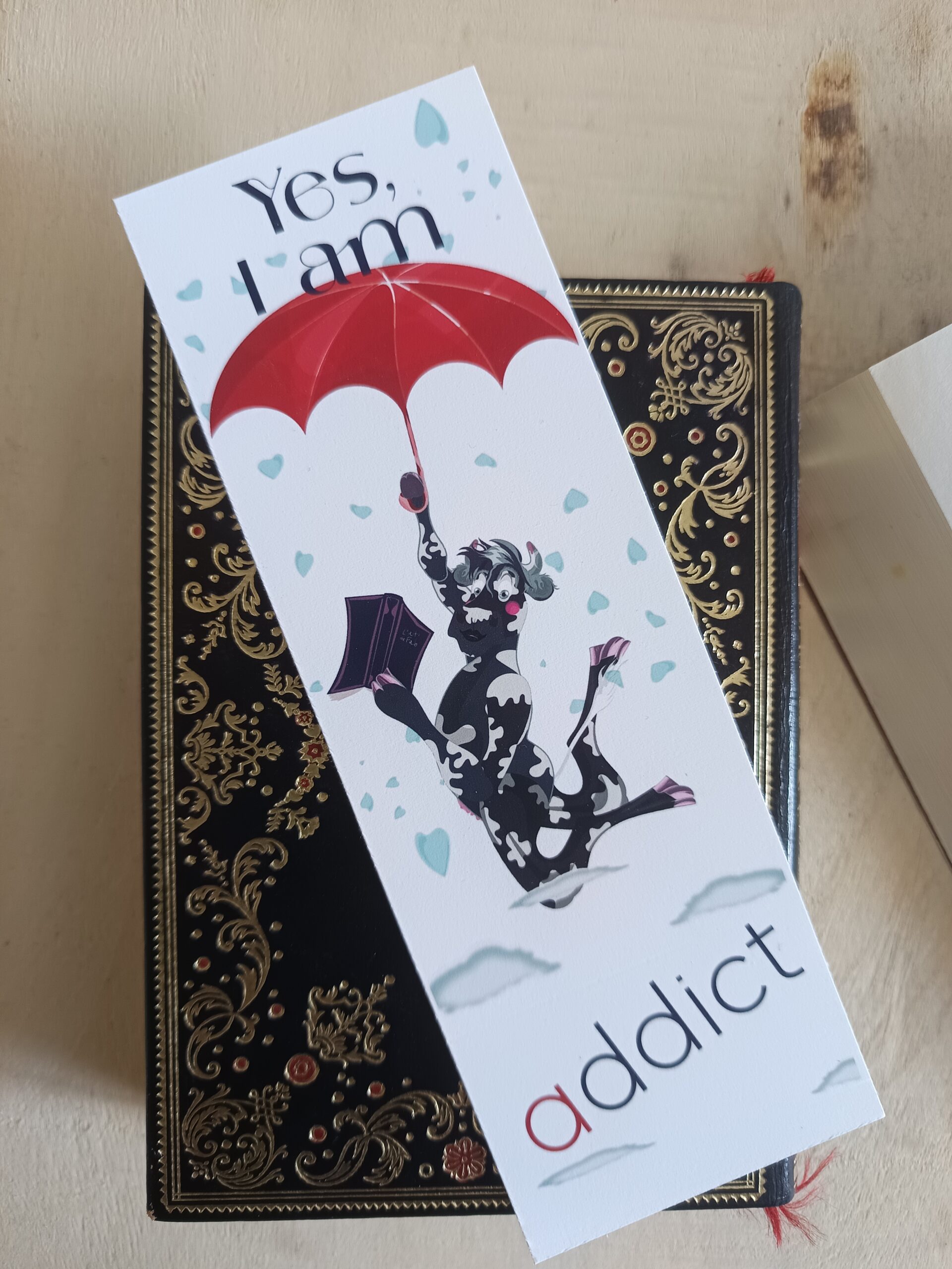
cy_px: 634
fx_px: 880
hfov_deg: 56.8
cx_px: 476
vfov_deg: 71.6
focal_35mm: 24
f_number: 1.7
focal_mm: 5.31
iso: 447
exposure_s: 1/50
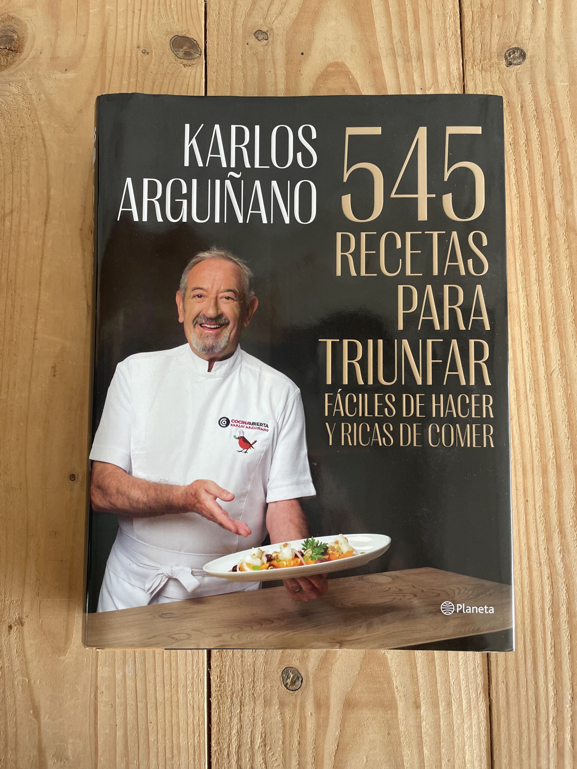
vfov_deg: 67.3
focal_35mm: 26
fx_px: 578
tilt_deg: -84.7
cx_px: 288
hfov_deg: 53.1
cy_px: 384
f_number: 1.6
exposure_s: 1/121
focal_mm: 4.2
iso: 125
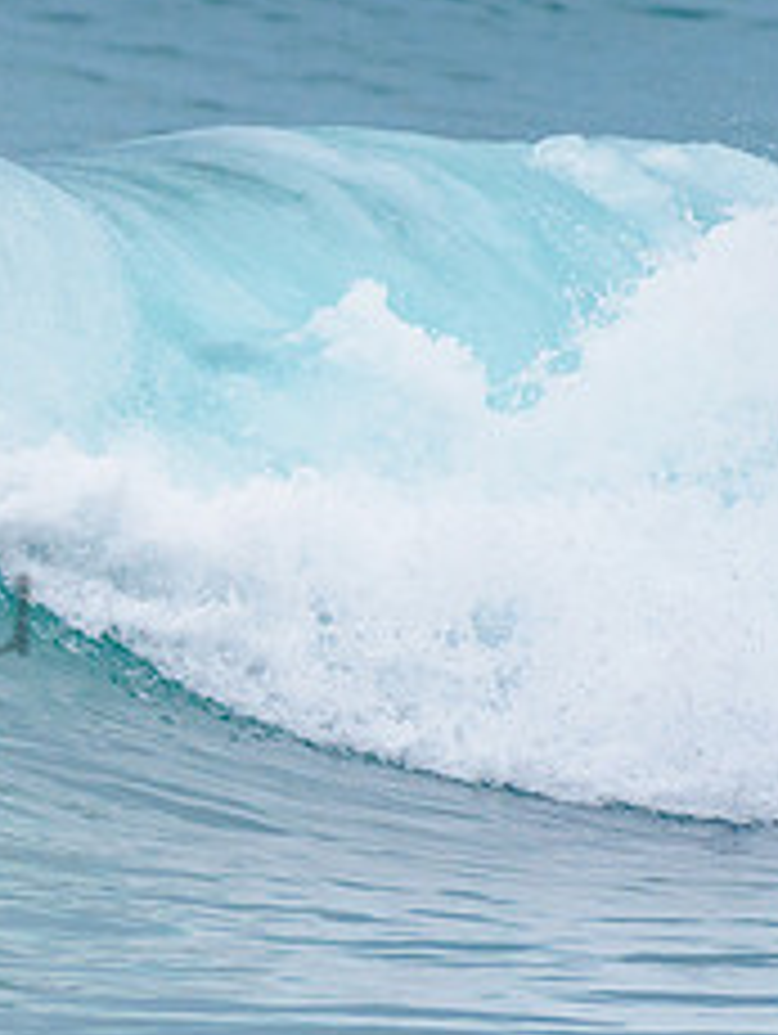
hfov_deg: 1.0
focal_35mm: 1484
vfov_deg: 1.3
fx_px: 44389
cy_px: 364
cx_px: -523
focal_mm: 500
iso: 500
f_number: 5.6
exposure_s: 1/2000
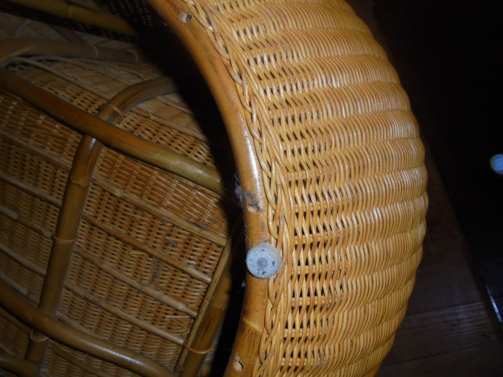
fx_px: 378
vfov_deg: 53.1
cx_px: 252
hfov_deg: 67.3
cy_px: 188
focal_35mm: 26
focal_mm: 4.6
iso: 200
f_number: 3.5
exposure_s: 1/30
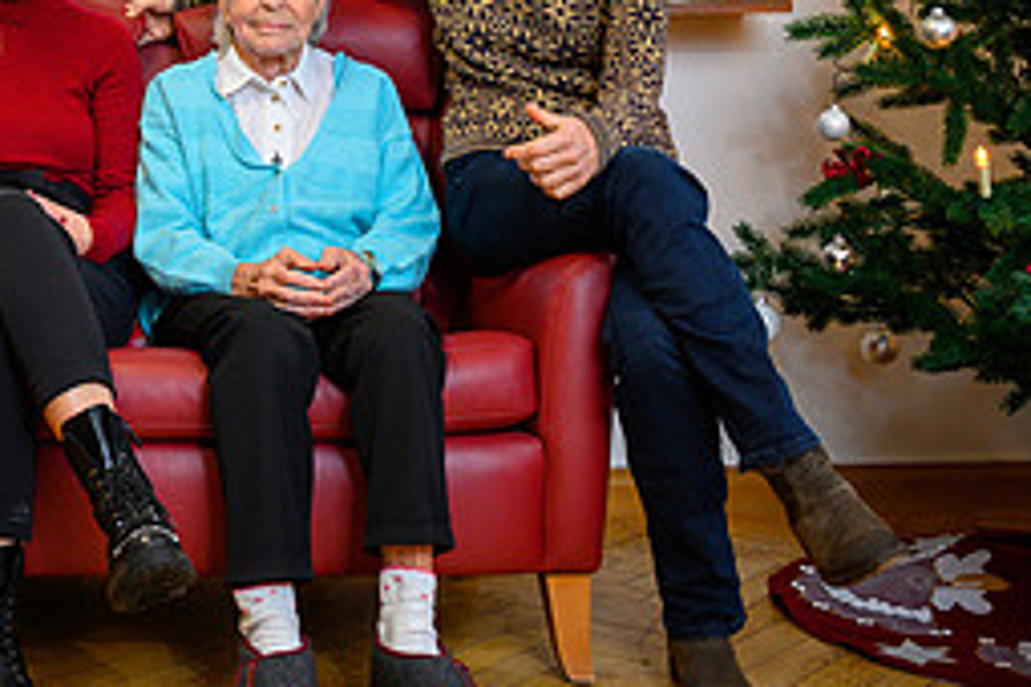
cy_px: 194
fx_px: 1890
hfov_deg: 29.2
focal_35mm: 66
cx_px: 93
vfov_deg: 20.5
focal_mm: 29
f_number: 4
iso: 800
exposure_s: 1/100
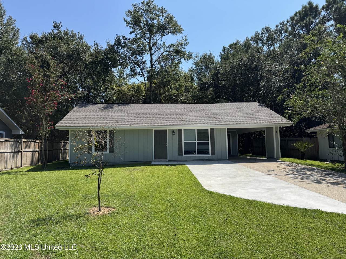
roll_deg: +2.5
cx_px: 173
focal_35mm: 24
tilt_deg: +4.2
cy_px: 130
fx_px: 240
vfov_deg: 56.8
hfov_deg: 71.6
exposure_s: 1/4310
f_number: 1.78
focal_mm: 6.76
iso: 80
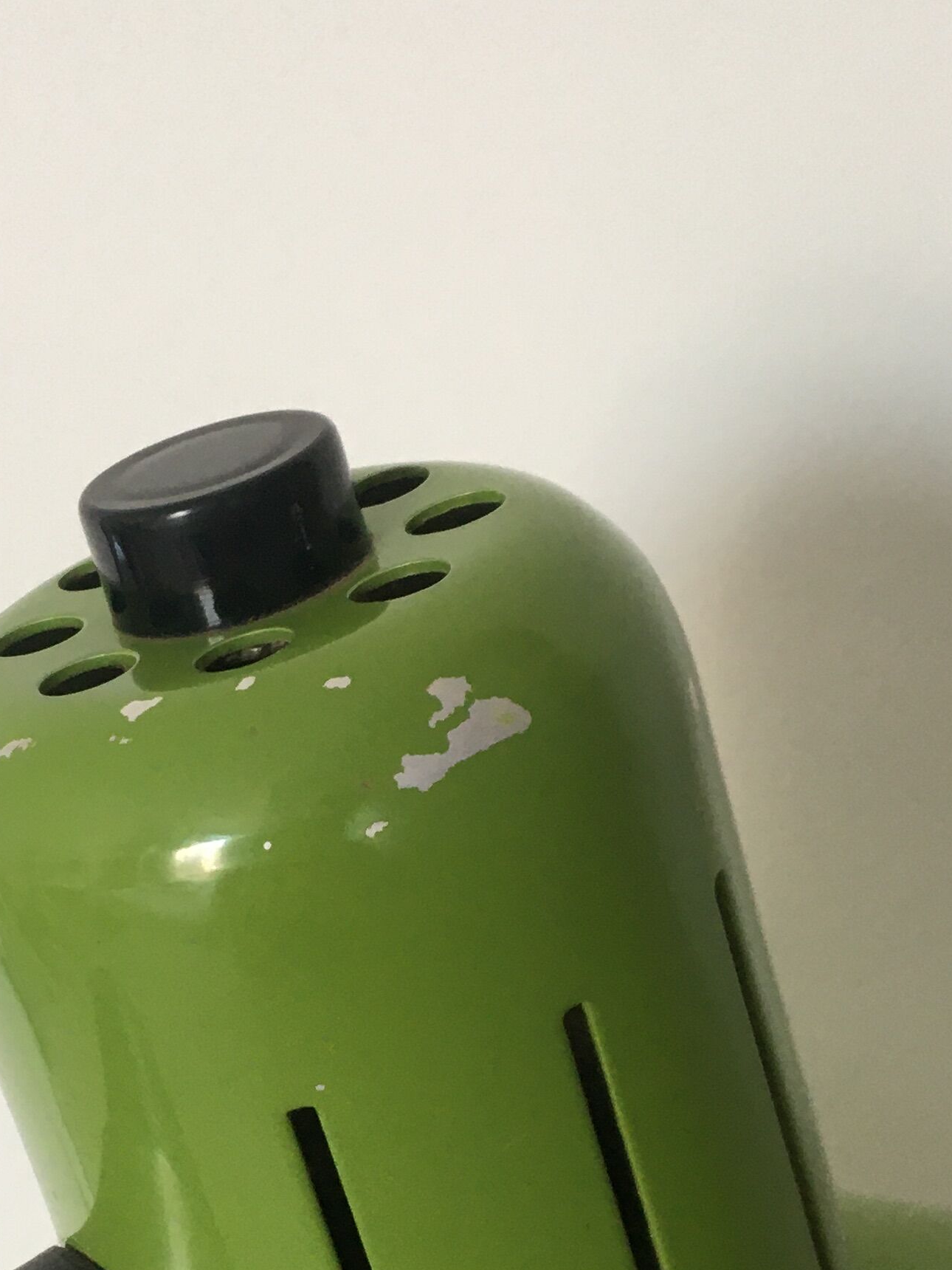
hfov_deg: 21.4
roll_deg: -0.9
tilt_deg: -19.3
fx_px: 2493
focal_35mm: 68
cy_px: 955
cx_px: 221
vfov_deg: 28.1
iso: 40
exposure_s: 1/33
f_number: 2.2
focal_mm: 4.15
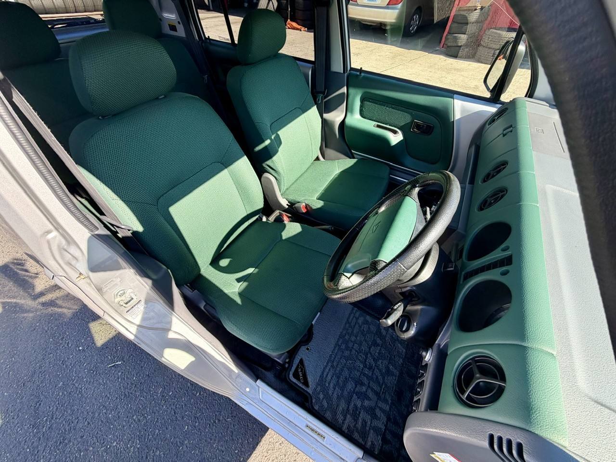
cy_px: 231
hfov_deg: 102.1
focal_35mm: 14
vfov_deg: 85.7
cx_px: 308
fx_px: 249
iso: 50
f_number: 2.2
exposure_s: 1/233
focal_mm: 2.22
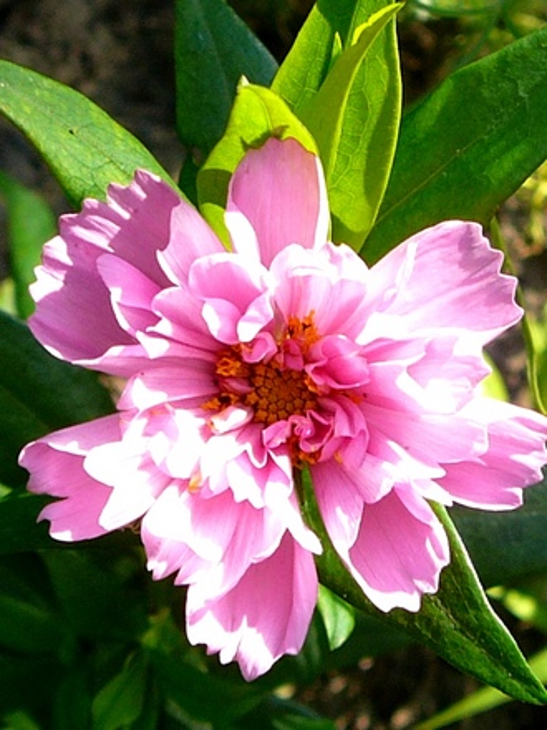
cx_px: 274
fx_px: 737
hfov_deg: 40.7
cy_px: 365
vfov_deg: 52.6
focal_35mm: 35
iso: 80
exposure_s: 1/200
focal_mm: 5.2
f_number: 2.8
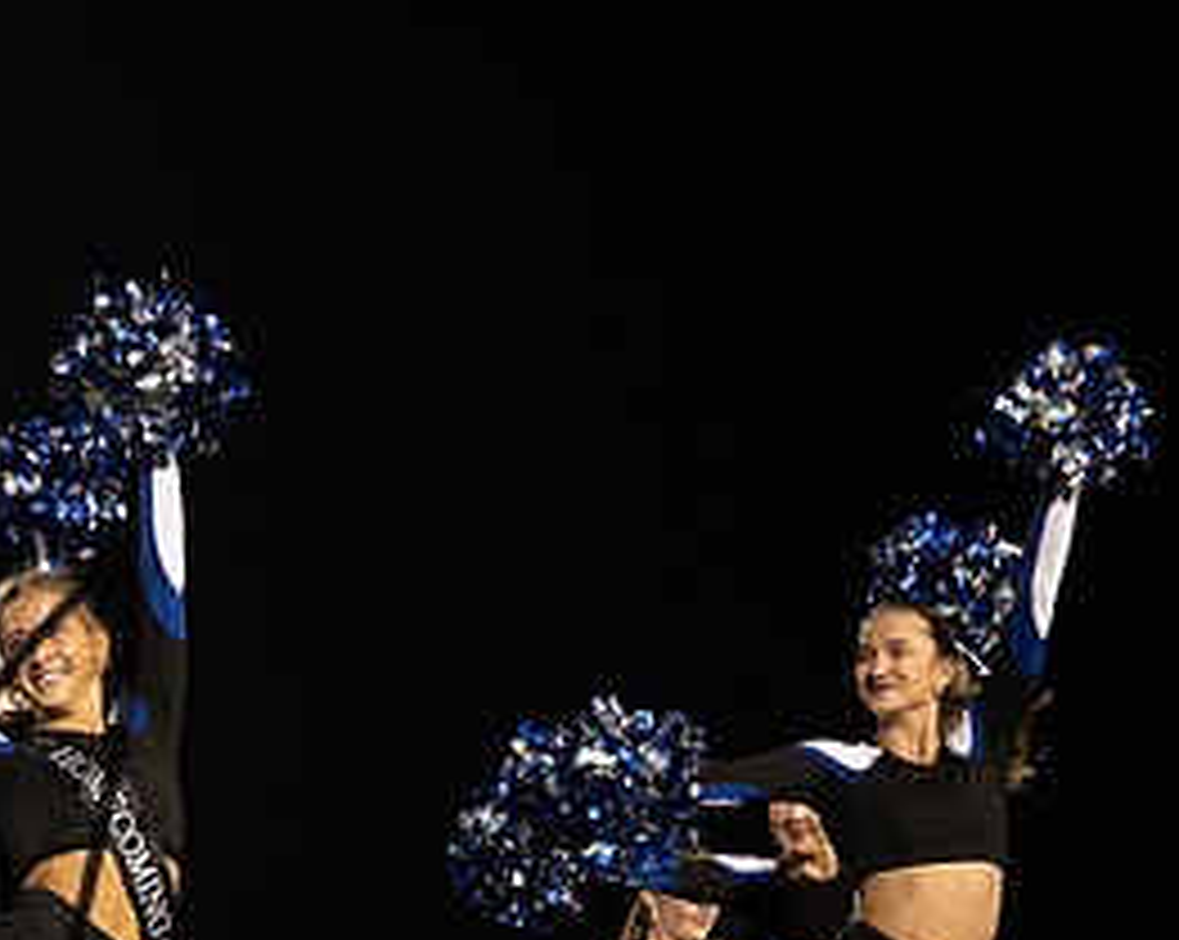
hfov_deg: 9.0
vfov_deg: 7.2
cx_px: 81
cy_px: 852
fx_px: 7424
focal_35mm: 213
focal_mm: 89
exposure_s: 1/640
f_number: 2.8
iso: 2500
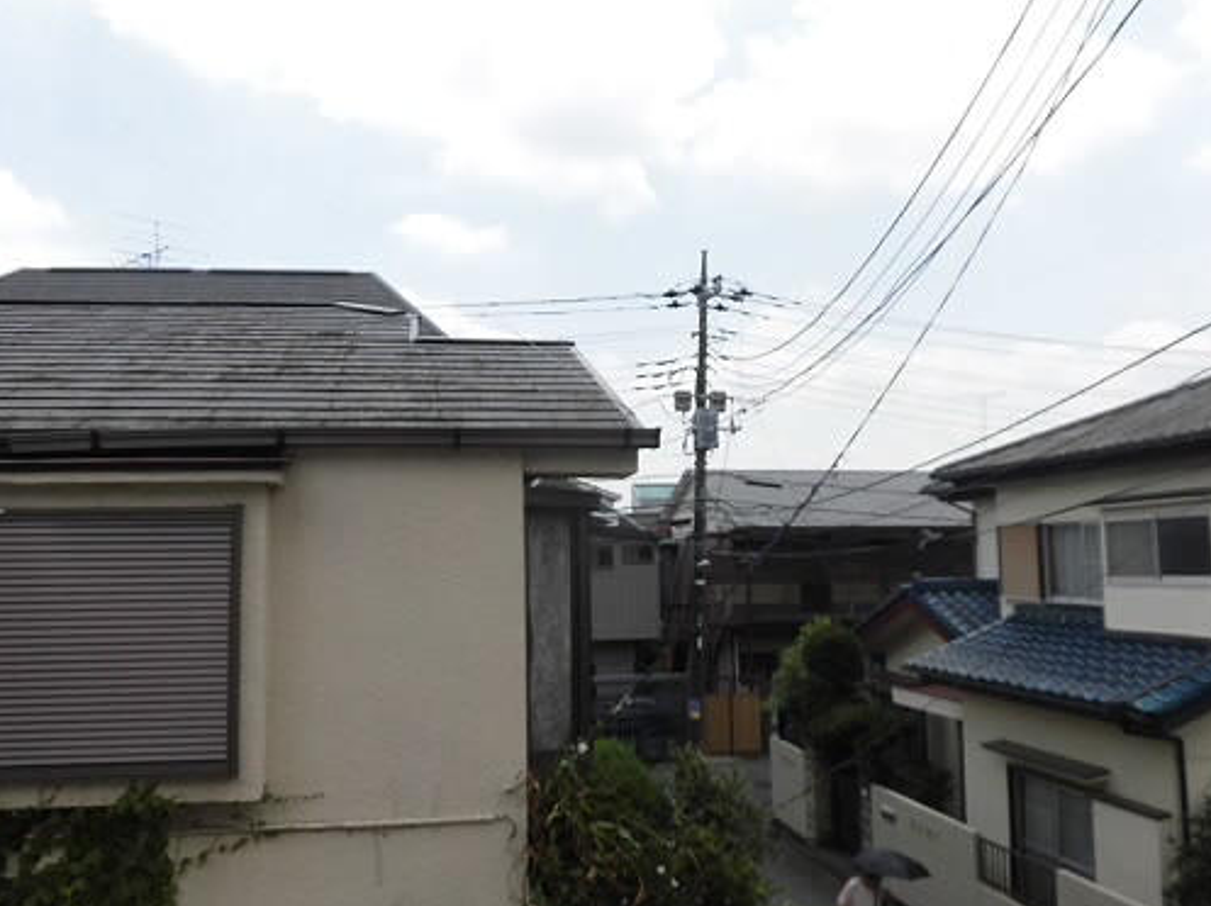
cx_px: 548
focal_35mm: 29
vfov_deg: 48.2
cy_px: 451
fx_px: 1014
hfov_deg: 61.6
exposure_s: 1/250
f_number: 7.8
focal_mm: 4.3
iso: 100
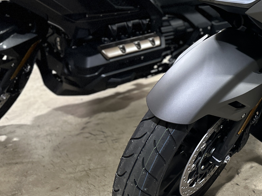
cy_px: 30
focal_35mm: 62
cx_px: 313
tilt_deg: -12.9
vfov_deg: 23.2
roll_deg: +1.0
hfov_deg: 27.5
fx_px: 469
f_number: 1.78
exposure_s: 1/60
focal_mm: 6.86
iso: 400
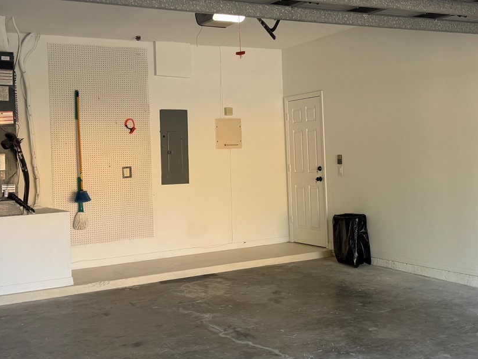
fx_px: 649
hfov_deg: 40.2
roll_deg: +2.1
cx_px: 288
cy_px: 150
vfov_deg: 30.8
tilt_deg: +0.5
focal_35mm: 47
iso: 80
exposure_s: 1/143
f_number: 1.78
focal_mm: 6.76
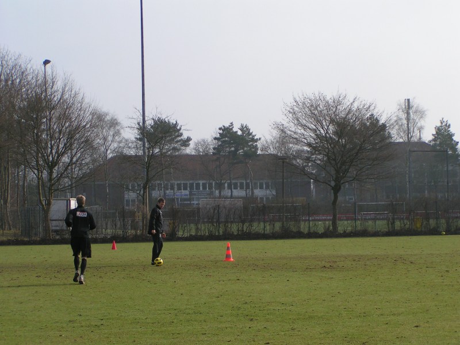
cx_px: 230
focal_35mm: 99
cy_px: 172
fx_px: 1316
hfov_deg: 19.8
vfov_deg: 14.9
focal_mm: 15.2
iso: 50
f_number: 3.5
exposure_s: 1/1000
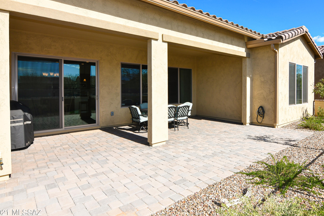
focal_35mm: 20
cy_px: 89
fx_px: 180
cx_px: 190
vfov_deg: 61.5
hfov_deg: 83.2
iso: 100
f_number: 9
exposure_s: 1/250
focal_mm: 11
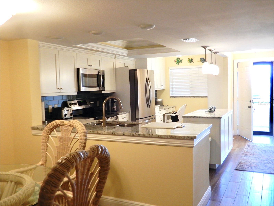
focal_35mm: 35
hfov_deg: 52.6
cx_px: 137
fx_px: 277
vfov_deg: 40.7
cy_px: 103
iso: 320
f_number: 4
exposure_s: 1/30
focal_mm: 6.2
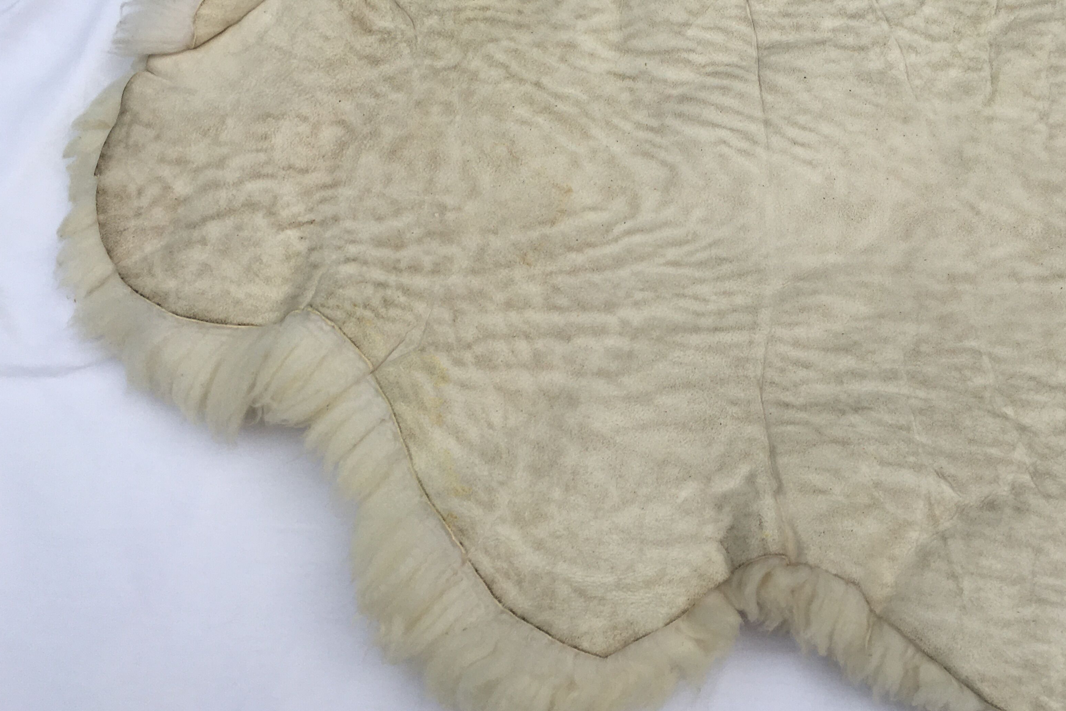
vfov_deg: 34.0
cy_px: 249
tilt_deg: -66.0
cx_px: 664
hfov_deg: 49.1
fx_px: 1155
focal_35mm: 39
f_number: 2.2
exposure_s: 1/1166
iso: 25
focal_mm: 4.15
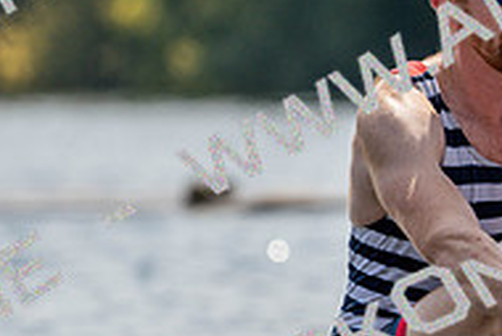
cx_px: 505
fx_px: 14108
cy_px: 202
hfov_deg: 2.0
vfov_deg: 1.4
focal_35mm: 1011
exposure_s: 1/1600
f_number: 6.3
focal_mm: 332
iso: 160
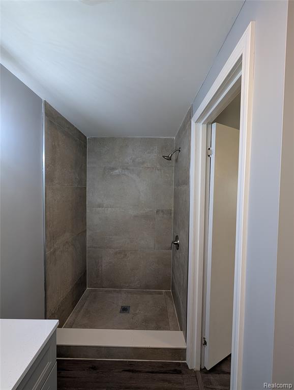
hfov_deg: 94.6
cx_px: 147
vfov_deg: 110.5
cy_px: 195
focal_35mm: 12
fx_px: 136
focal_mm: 2.02
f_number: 1.7
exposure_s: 1/30
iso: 86
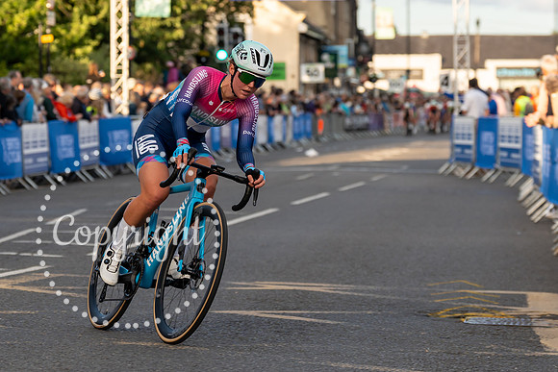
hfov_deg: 12.1
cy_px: 69
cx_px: 178
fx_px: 2623
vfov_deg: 8.1
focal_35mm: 169
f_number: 3.5
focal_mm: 95
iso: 320
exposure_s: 1/800
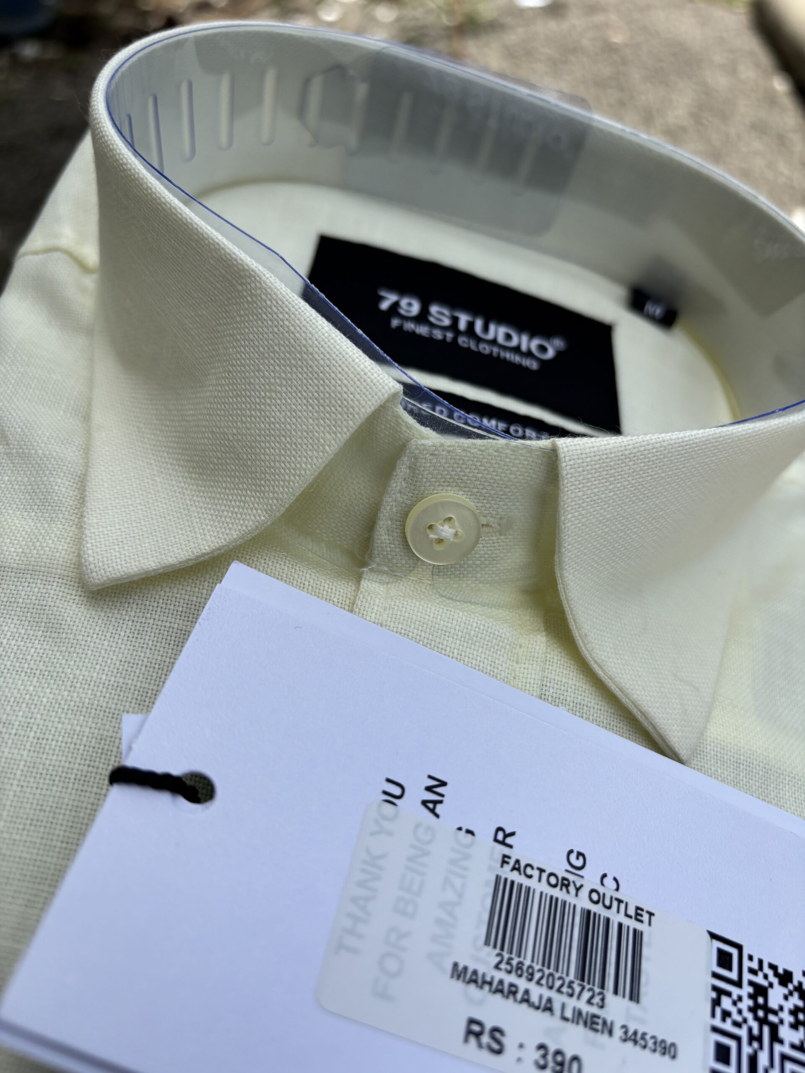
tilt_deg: -50.3
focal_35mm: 26
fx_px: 806
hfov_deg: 53.1
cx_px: 402
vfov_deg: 67.3
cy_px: 536
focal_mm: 5.96
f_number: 1.6
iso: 50
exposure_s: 1/3937
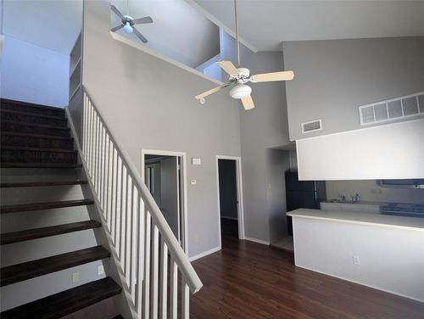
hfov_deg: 94.4
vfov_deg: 78.2
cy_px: 160
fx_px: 196
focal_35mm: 16
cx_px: 212
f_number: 2.2
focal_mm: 2.35
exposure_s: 1/23.8
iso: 120
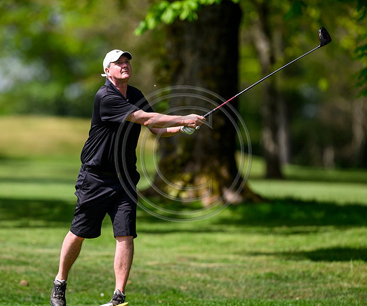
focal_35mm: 496
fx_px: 5477
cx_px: 121
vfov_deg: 3.2
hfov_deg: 3.8
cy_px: 141
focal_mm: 400
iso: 500
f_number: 3.5
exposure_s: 1/5000
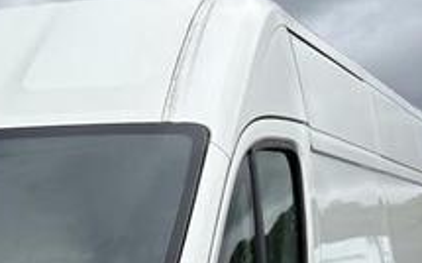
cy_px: 471
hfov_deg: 17.3
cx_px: -90
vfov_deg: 10.7
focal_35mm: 115
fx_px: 1322
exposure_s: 1/4329
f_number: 1.6
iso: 50
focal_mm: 5.96
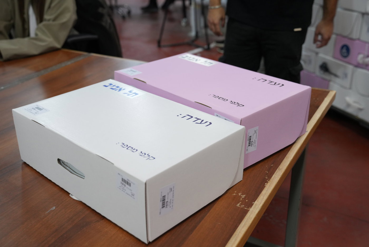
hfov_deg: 45.4
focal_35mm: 43
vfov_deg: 31.2
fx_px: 441
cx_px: 184
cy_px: 124
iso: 1600
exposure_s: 1/160
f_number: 3.5
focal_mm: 43
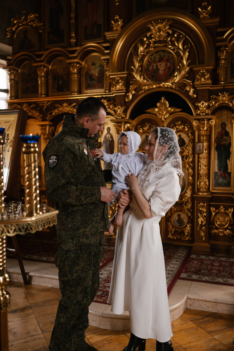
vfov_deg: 54.4
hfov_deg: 37.9
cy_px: 176
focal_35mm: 35
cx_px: 117
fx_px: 341
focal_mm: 35
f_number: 1.8
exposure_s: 1/250
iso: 250
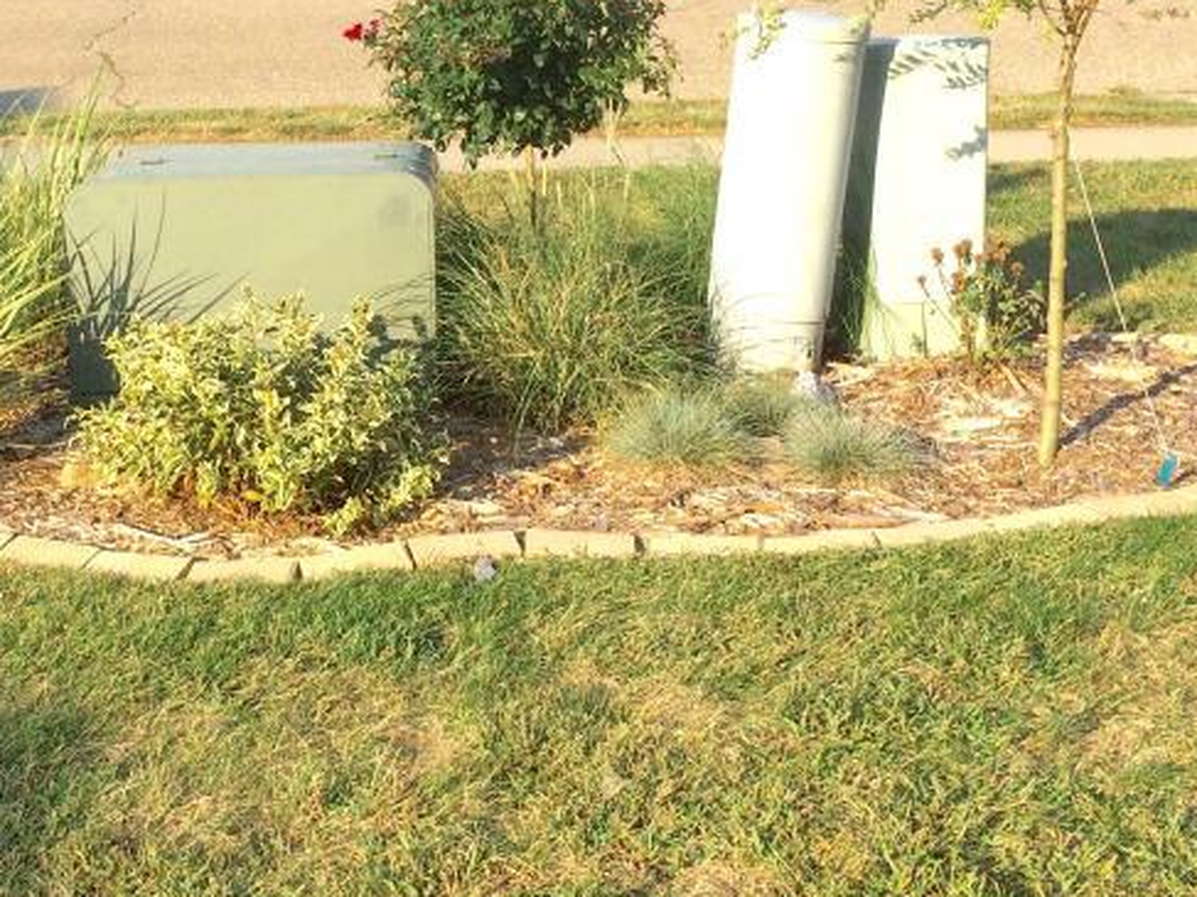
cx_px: 273
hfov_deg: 31.0
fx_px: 2109
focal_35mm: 61
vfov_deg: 24.0
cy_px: 371
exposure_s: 1/1580
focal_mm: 4.15
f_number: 2.2
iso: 32
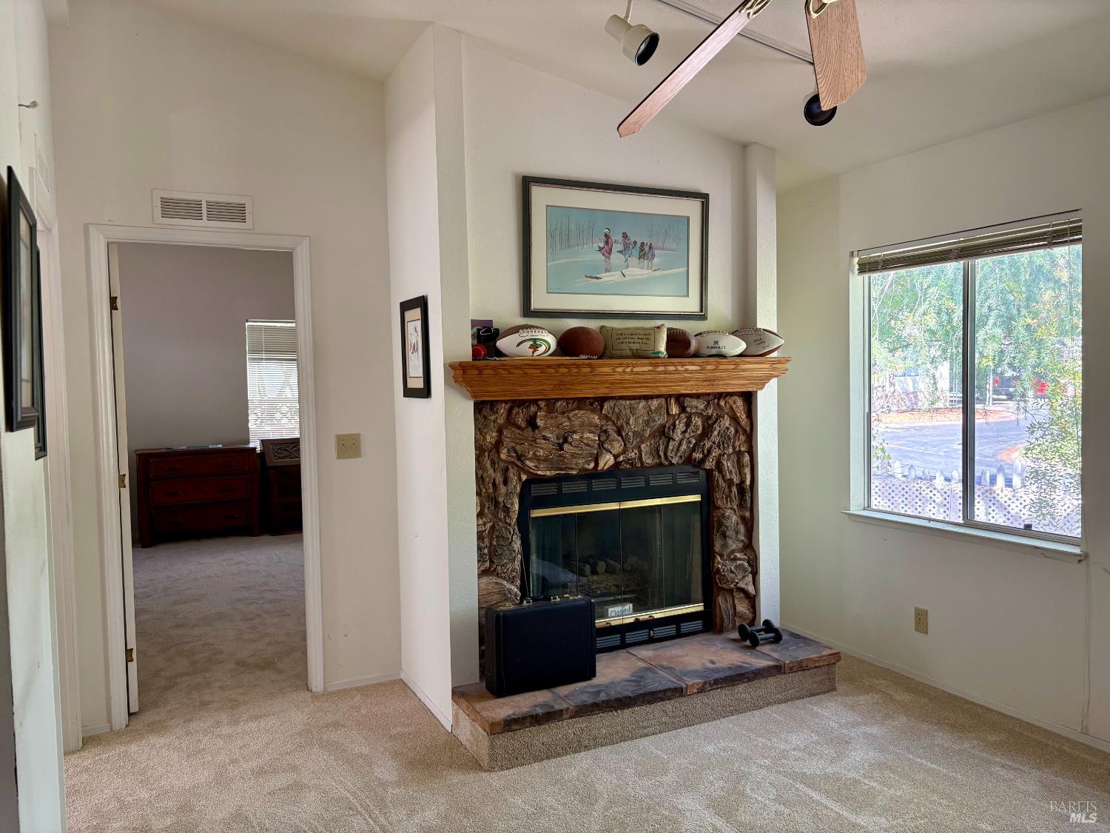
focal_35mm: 26
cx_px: 555
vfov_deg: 53.1
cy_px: 416
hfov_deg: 67.3
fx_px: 834
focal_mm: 5.96
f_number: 1.6
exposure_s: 1/110
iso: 125
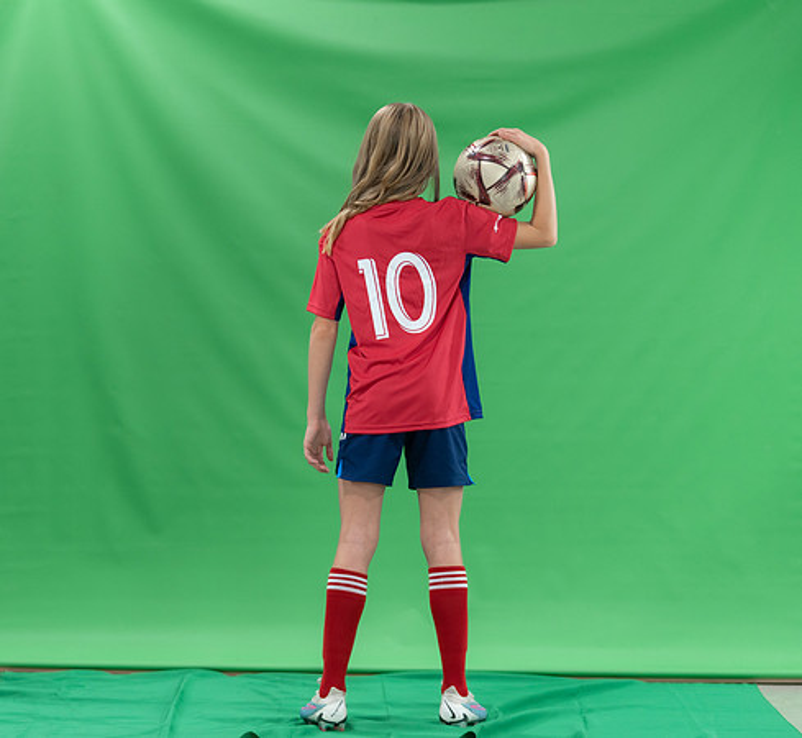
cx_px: 390
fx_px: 2247
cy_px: 362
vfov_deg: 18.7
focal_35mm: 89
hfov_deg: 20.2
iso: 1000
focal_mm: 70
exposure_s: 1/250
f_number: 2.8
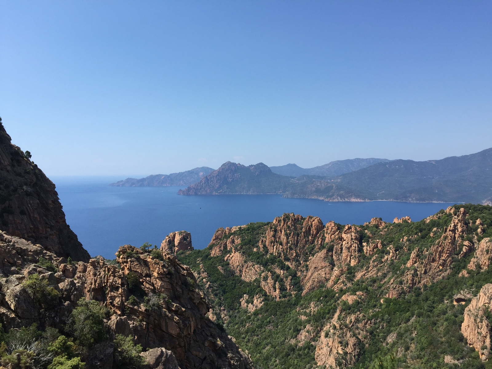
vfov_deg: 48.2
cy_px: 184
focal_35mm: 29
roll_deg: -0.3
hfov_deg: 61.7
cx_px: 246
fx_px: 412
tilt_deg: -1.9
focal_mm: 4.15
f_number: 2.2
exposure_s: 1/1883
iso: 32
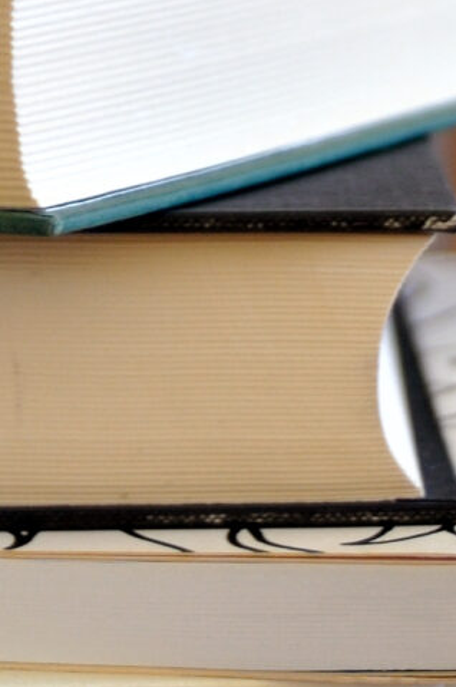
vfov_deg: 8.2
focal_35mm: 249
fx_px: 4738
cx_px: 60
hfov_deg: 5.5
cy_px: -245
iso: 200
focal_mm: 31
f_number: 2.8
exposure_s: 1/30
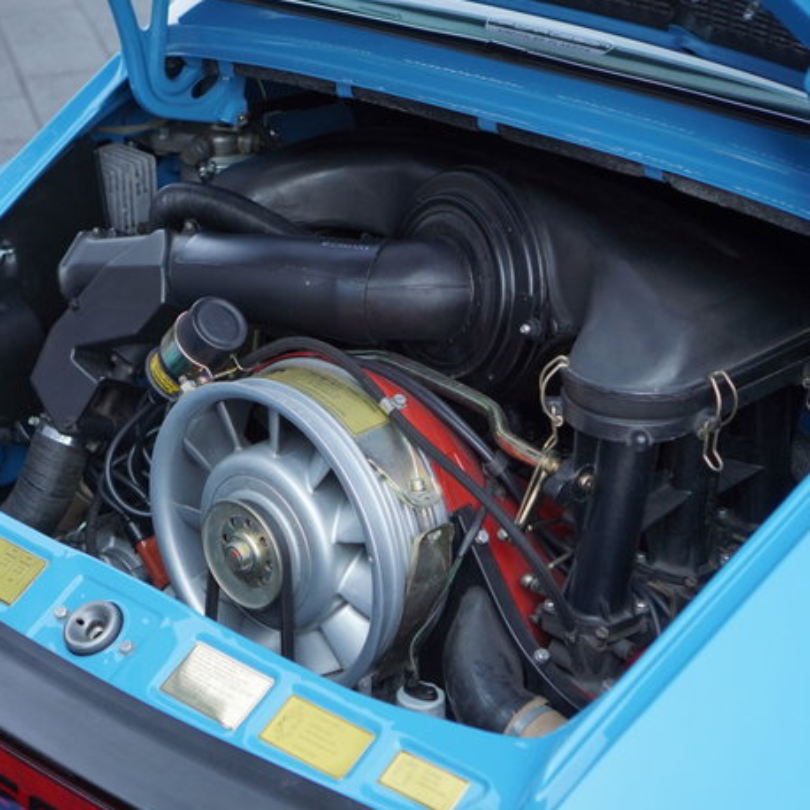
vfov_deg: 23.1
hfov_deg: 23.1
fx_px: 1978
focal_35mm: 75
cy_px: 433
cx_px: 385
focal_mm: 35
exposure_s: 1/1000
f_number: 3.2
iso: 400
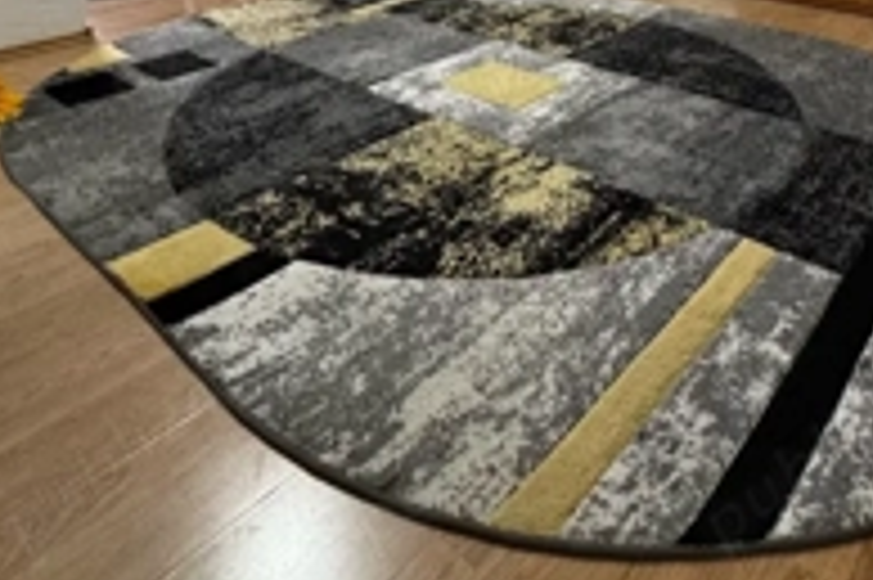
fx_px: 727
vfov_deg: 31.2
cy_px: -211
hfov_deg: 60.3
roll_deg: +0.9
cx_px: 590
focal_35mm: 30
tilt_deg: +1.2
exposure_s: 1/60
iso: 400
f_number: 2.2
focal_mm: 2.22
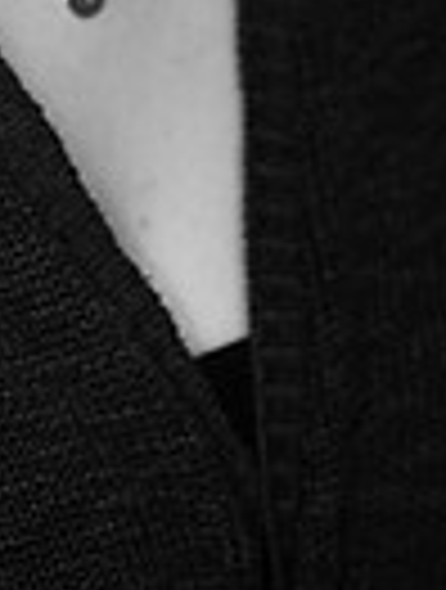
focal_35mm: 280
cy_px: -369
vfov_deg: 6.9
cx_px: 77
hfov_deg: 5.3
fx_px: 4787
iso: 2000
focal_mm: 85
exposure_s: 1/400
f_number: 3.5
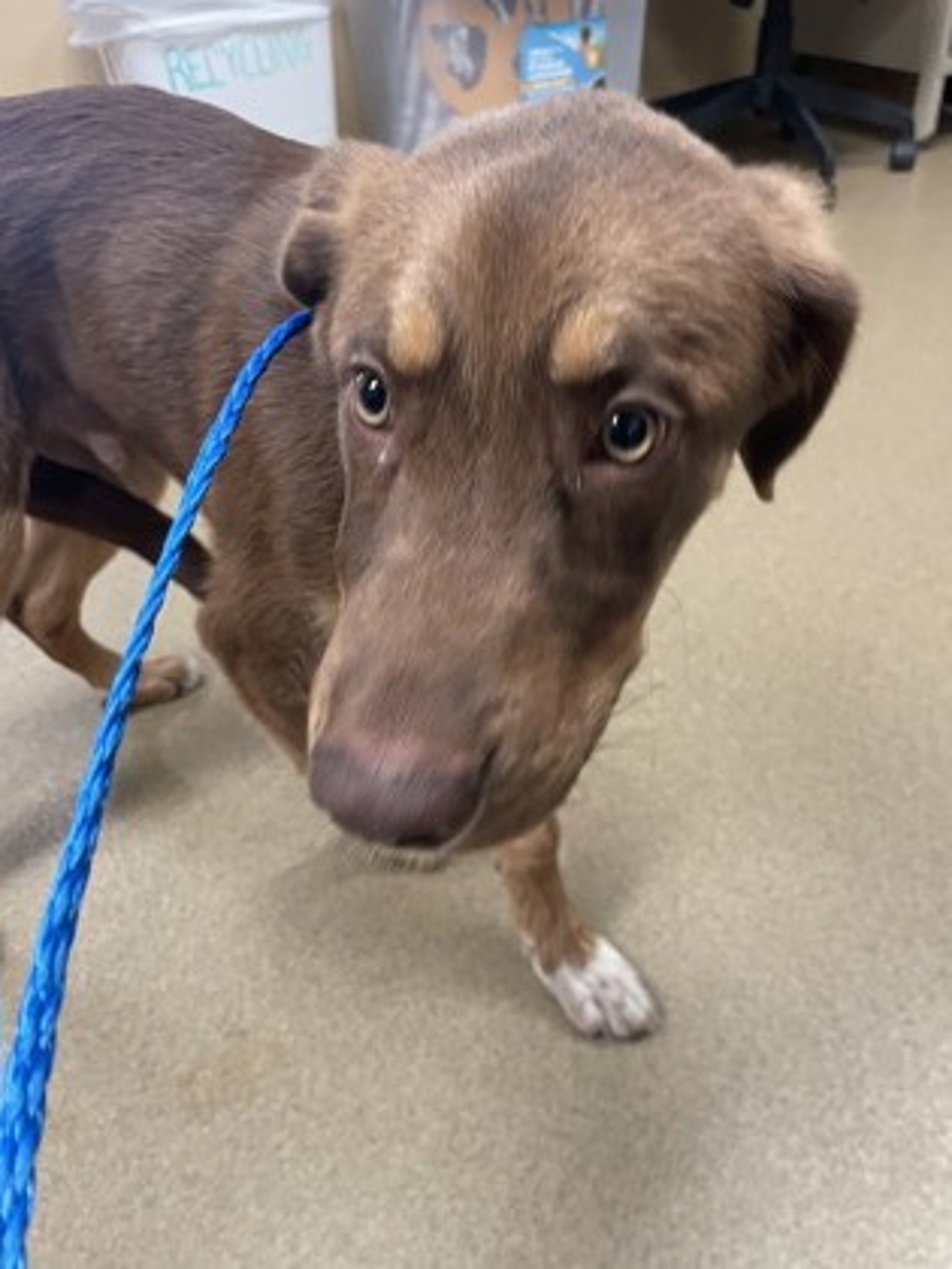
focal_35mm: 26
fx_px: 953
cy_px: 634
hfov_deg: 53.1
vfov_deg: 67.3
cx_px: 476
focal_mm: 4.2
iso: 320
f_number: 1.6
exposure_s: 1/60
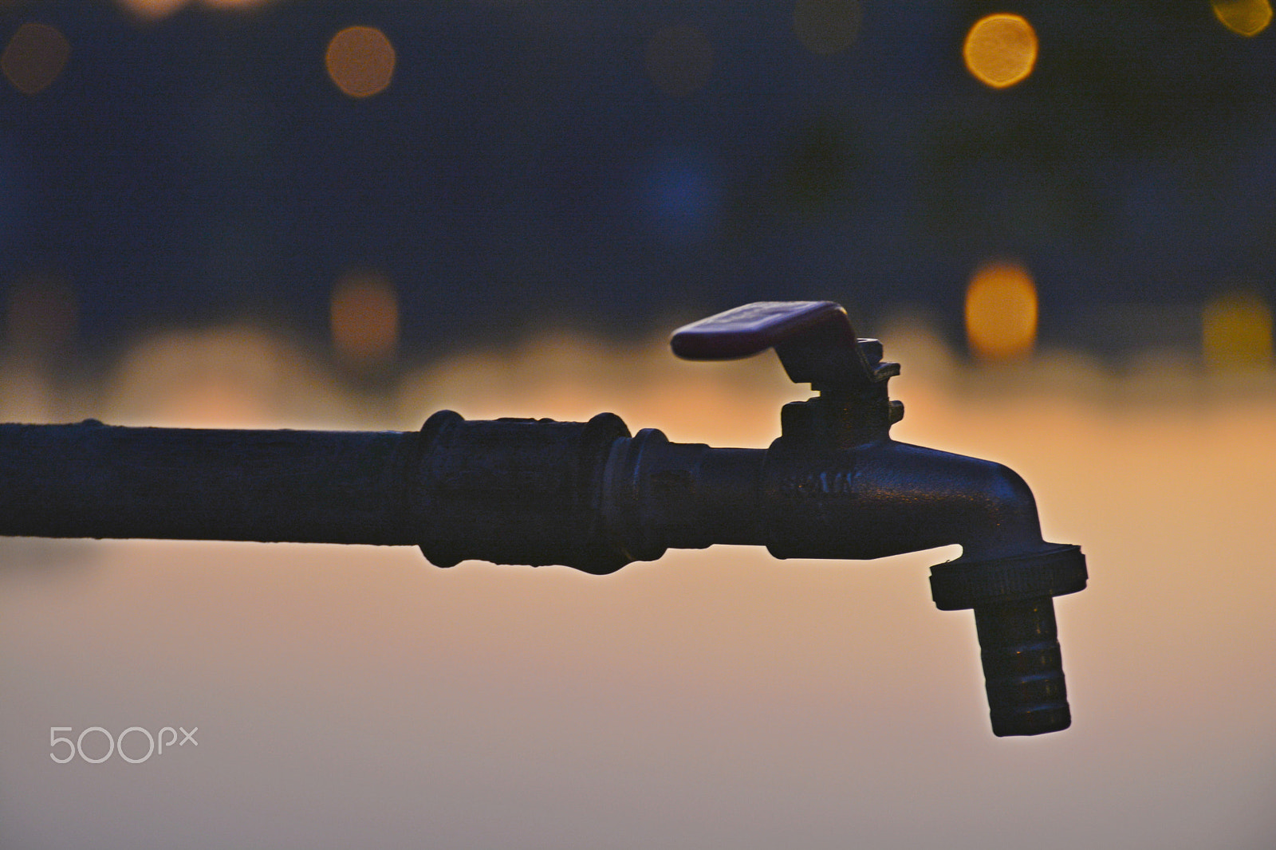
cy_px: 425
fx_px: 7441
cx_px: 638
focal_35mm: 210
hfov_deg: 9.8
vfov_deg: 6.5
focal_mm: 140
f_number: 8
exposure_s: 1/20
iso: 800
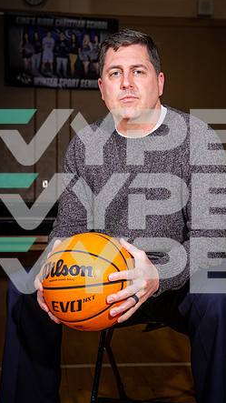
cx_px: 118
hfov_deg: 18.2
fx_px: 704
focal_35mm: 66
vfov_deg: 31.9
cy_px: 202
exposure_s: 1/125
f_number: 8
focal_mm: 62
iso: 200
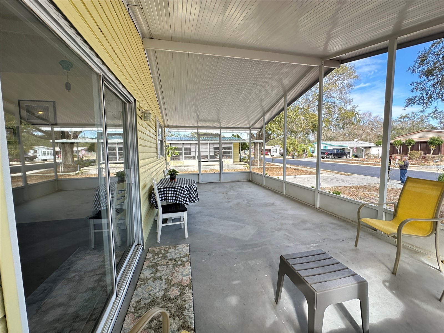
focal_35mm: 14
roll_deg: +0.0
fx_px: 180
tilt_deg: -3.5
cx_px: 222
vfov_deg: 85.7
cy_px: 166
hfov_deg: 102.1
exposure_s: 1/130
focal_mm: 2.22
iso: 40
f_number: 2.2
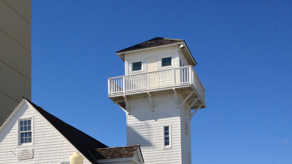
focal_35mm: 70
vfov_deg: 16.5
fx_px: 542
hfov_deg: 29.7
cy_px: 199
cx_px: 79
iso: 50
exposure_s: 1/2045
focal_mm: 4.28
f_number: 2.4
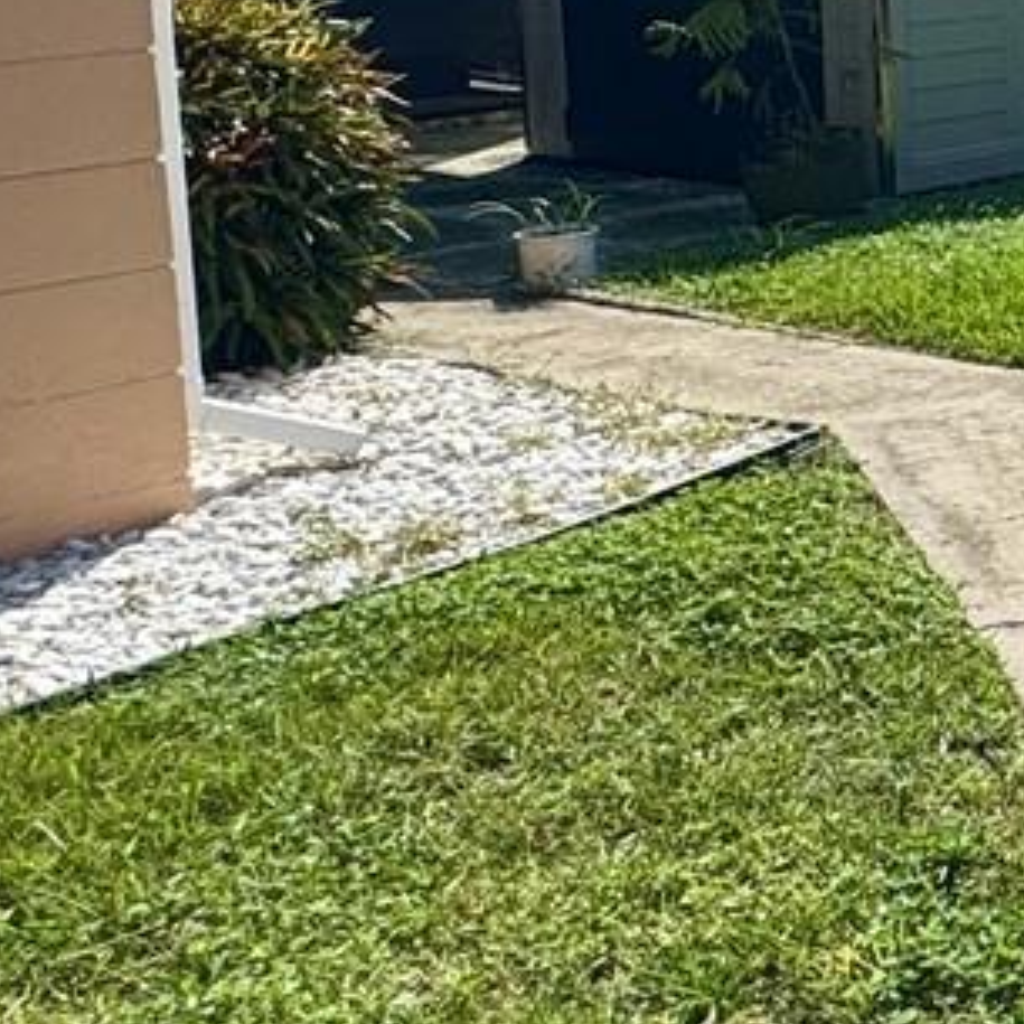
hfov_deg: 19.2
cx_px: 1894
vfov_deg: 25.4
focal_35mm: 65
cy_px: 34
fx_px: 2175
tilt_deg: -7.1
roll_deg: -0.5
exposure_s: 1/2415
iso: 50
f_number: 2.2
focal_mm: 2.22
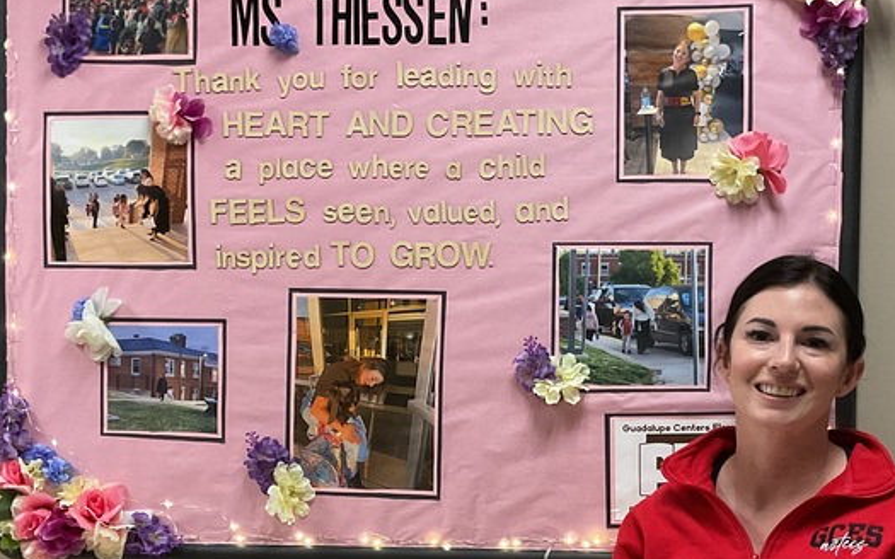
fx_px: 1463
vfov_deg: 21.3
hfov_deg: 33.9
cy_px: 458
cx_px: 528
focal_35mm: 60
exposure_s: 1/60
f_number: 1.8
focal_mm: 3
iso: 200
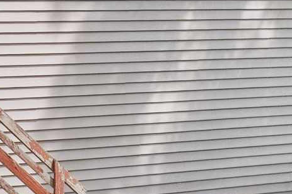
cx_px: -6
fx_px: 1183
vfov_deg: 9.2
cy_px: -70
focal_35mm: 146
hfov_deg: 13.8
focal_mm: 8.38
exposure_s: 1/180
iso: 100
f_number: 2.8
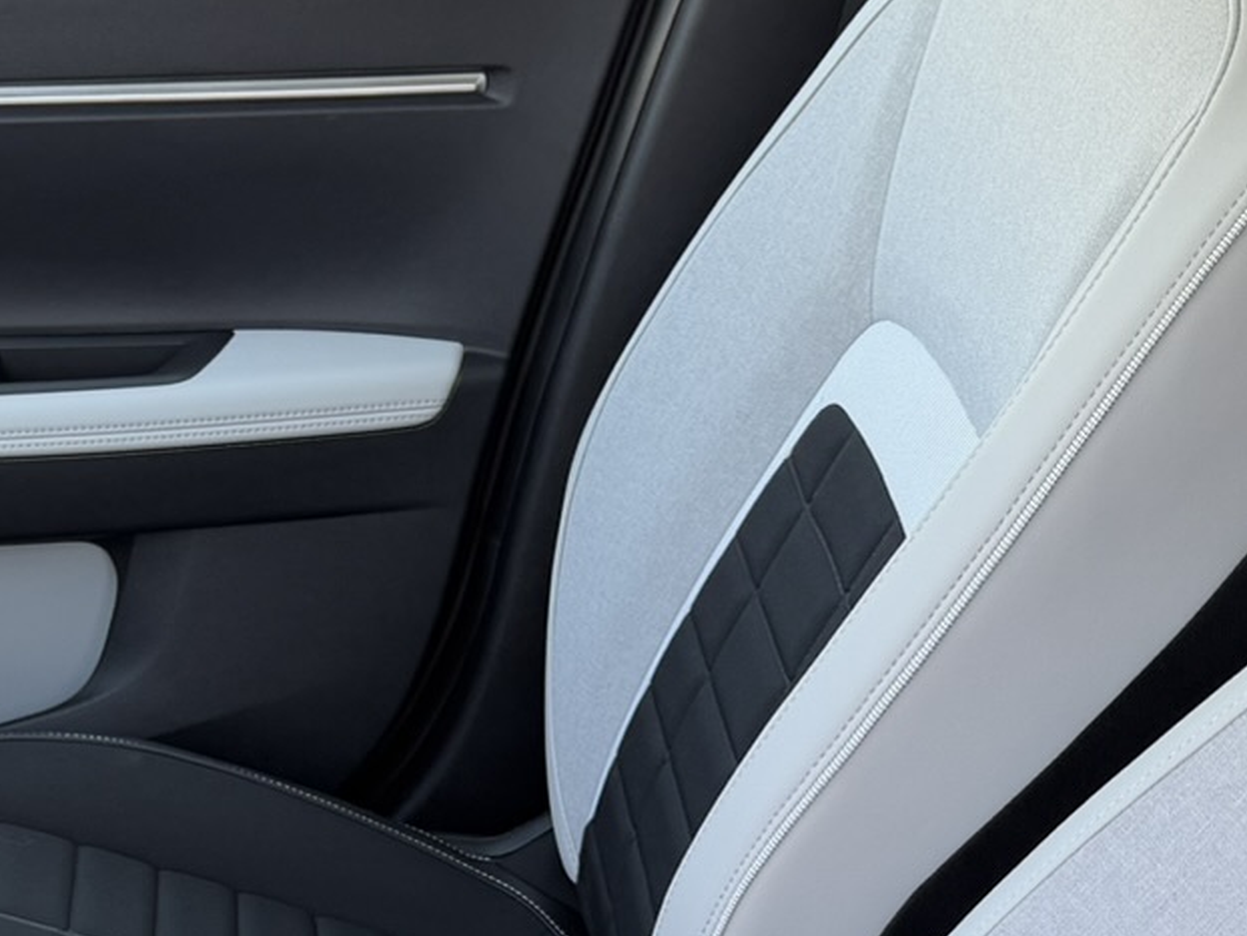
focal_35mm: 79
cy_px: 1120
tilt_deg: -32.4
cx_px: 239
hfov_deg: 24.3
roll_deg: -3.6
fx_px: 2847
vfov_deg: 17.8
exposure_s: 1/164
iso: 64
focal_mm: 6.76
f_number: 1.78
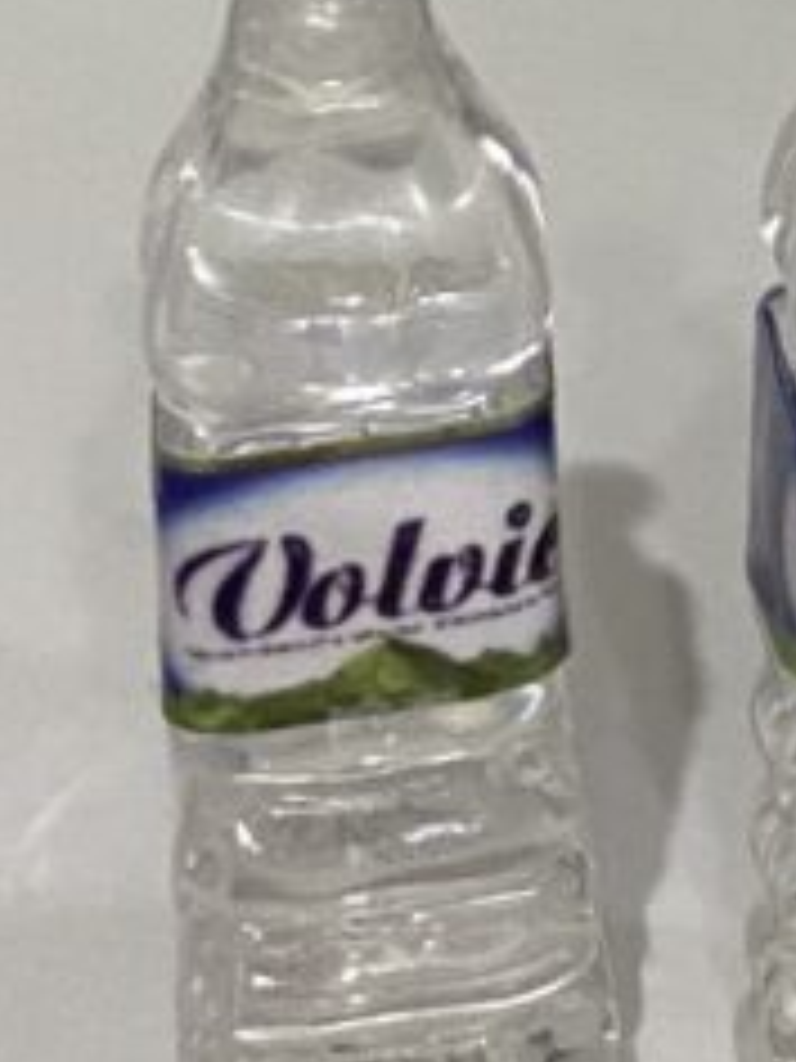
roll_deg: +1.5
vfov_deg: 42.9
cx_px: 657
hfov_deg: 31.9
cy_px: 544
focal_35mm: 44
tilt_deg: -12.9
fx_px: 1349
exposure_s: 1/50
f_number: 1.8
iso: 320
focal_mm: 4.25
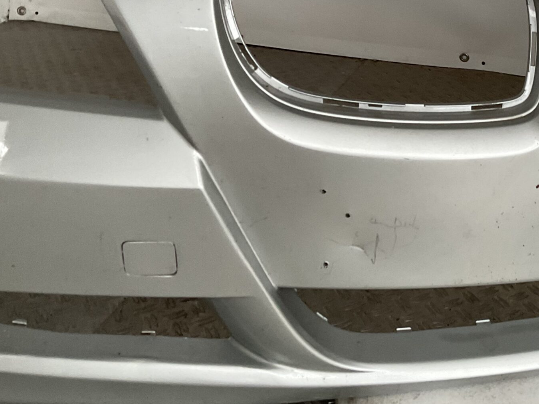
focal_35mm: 55
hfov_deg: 33.4
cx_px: 470
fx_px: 856
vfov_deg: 26.2
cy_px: 101
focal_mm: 3
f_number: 1.8
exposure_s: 1/60
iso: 100
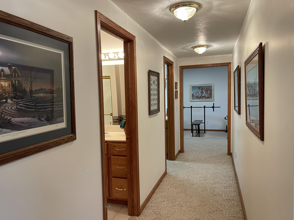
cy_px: 107
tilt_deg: -4.3
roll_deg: +0.9
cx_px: 143
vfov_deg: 53.0
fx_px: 221
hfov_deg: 67.3
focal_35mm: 26
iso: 125
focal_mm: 5.1
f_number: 1.6
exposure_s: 1/60
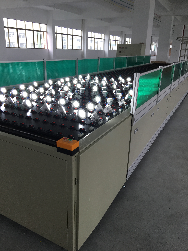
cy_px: 126
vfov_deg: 61.7
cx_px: 94
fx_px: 210
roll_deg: -2.0
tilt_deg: -19.1
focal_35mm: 29
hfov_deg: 48.2
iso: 40
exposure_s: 1/100
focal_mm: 4.15
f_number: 2.2
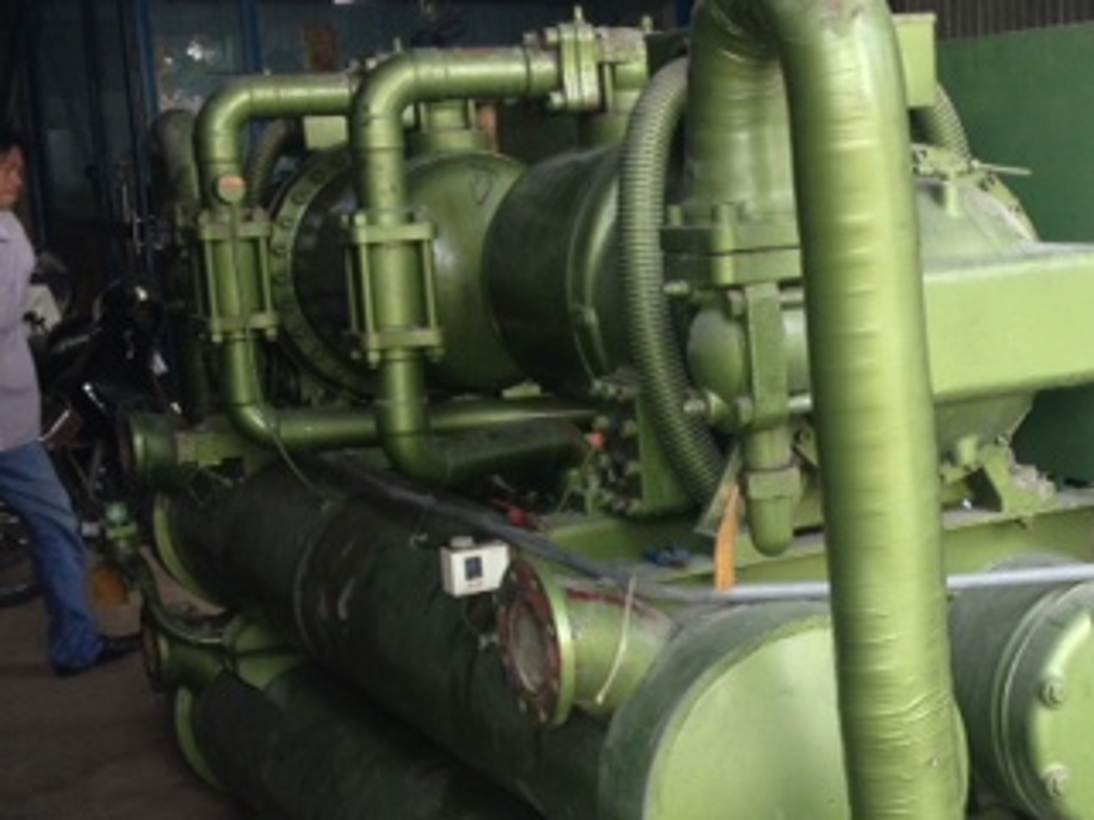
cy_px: 451
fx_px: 2212
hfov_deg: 27.4
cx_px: 820
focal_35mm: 70
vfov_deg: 21.0
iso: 64
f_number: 2.4
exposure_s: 1/120
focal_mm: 4.28
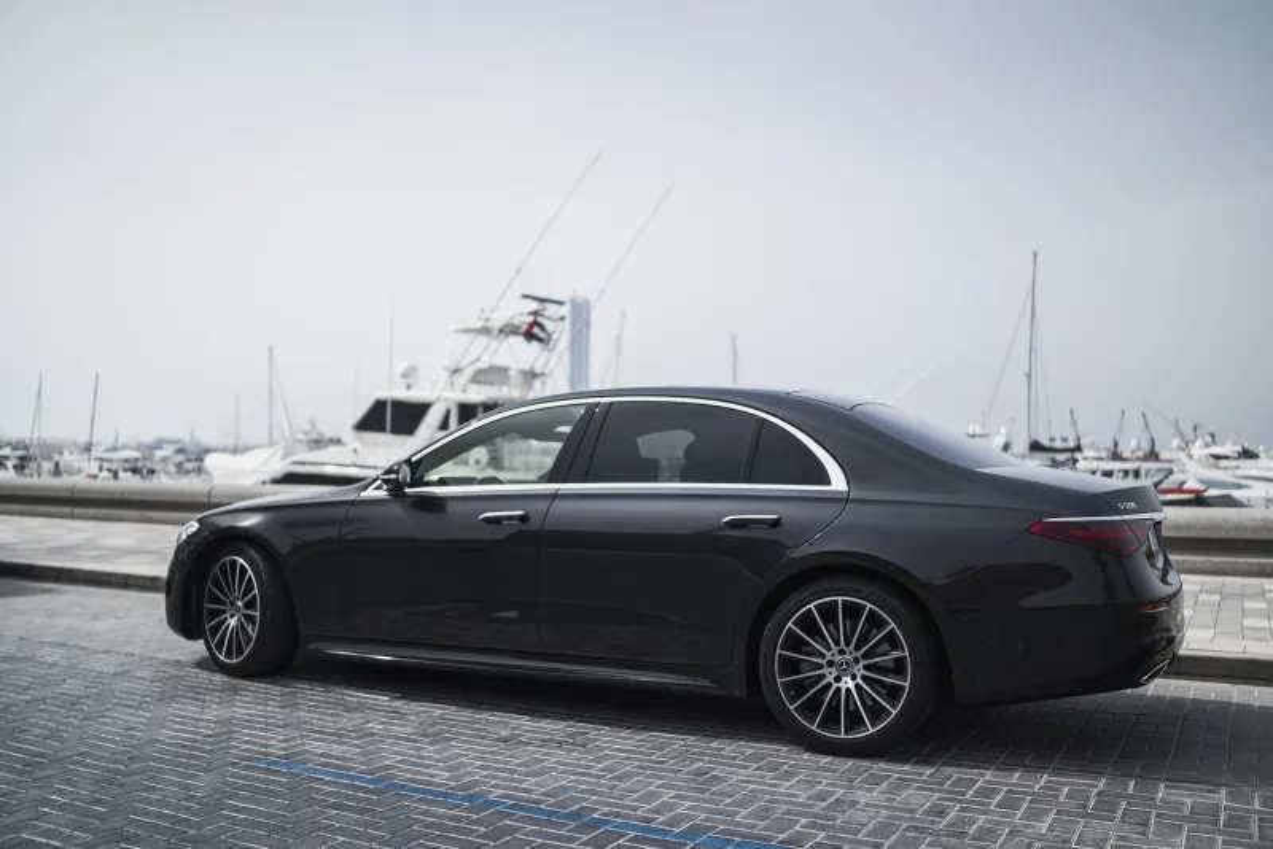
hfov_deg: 54.4
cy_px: 424
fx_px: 1238
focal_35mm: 35
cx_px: 636
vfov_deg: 37.9
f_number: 1.4
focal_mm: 35
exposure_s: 1/250
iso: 100
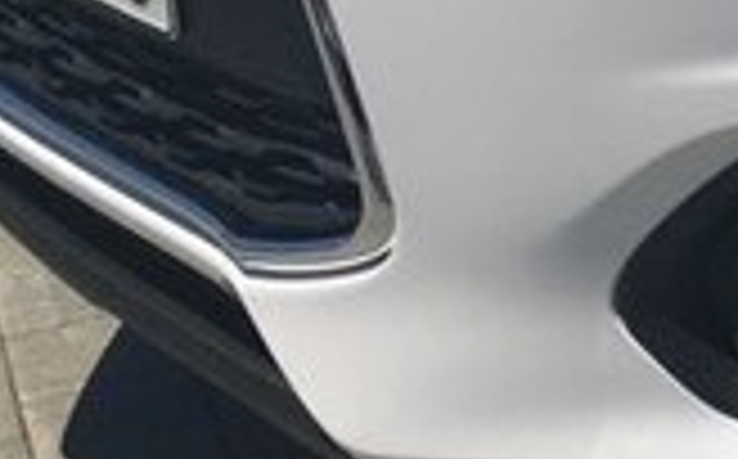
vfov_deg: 10.0
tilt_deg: -12.0
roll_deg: -0.8
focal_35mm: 124
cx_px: 1264
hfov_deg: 15.0
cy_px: -335
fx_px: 2491
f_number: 2.2
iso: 25
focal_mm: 4.15
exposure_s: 1/4049
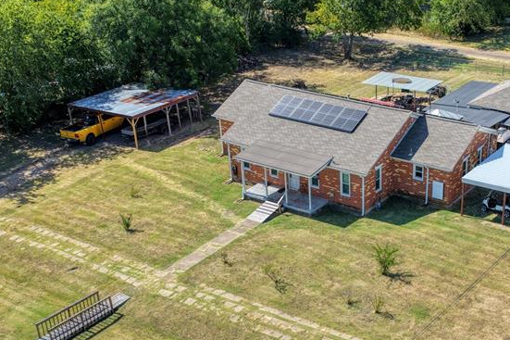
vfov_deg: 25.7
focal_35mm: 52
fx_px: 736
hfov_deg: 37.6
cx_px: 356
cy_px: 248
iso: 100
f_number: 2.8
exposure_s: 1/640
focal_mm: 14.4
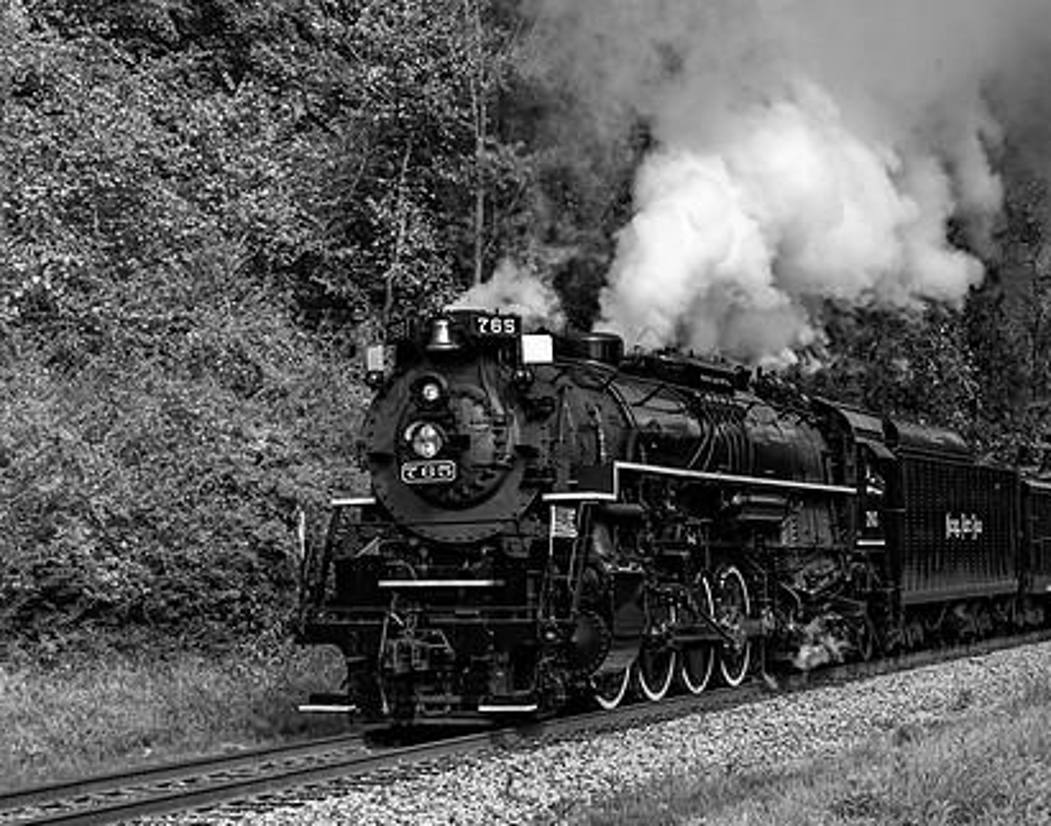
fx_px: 2502
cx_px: 531
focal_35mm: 81
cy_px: 500
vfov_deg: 18.7
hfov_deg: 23.7
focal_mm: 35
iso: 500
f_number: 7.1
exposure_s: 1/1600
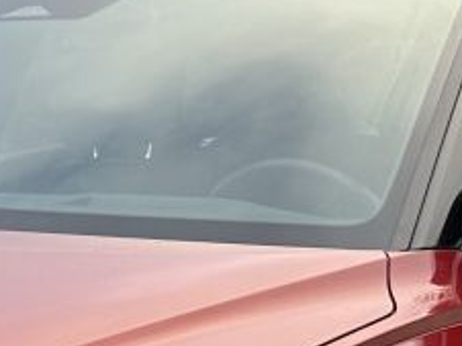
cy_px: 530
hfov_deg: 13.9
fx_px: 1813
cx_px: -141
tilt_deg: -17.0
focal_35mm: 136
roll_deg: -2.7
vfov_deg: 10.5
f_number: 1.78
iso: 80
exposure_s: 1/256
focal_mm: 6.86
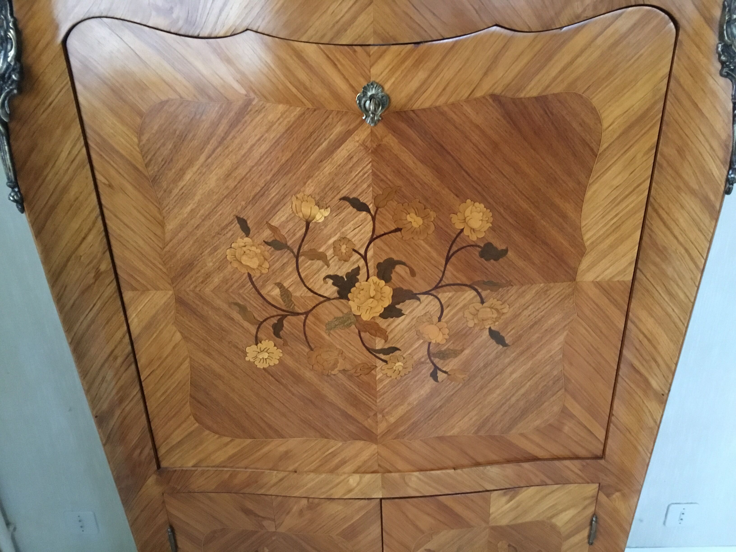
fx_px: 659
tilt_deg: -26.1
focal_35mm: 31
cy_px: 276
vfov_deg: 45.4
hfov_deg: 58.4
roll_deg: +0.6
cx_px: 368
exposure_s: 1/17
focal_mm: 3.3
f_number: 2.4
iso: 400
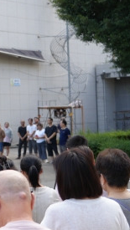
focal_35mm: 101
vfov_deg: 21.1
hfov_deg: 10.8
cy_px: 100
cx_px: -143
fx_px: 618
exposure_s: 1/125
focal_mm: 39
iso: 200
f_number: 4
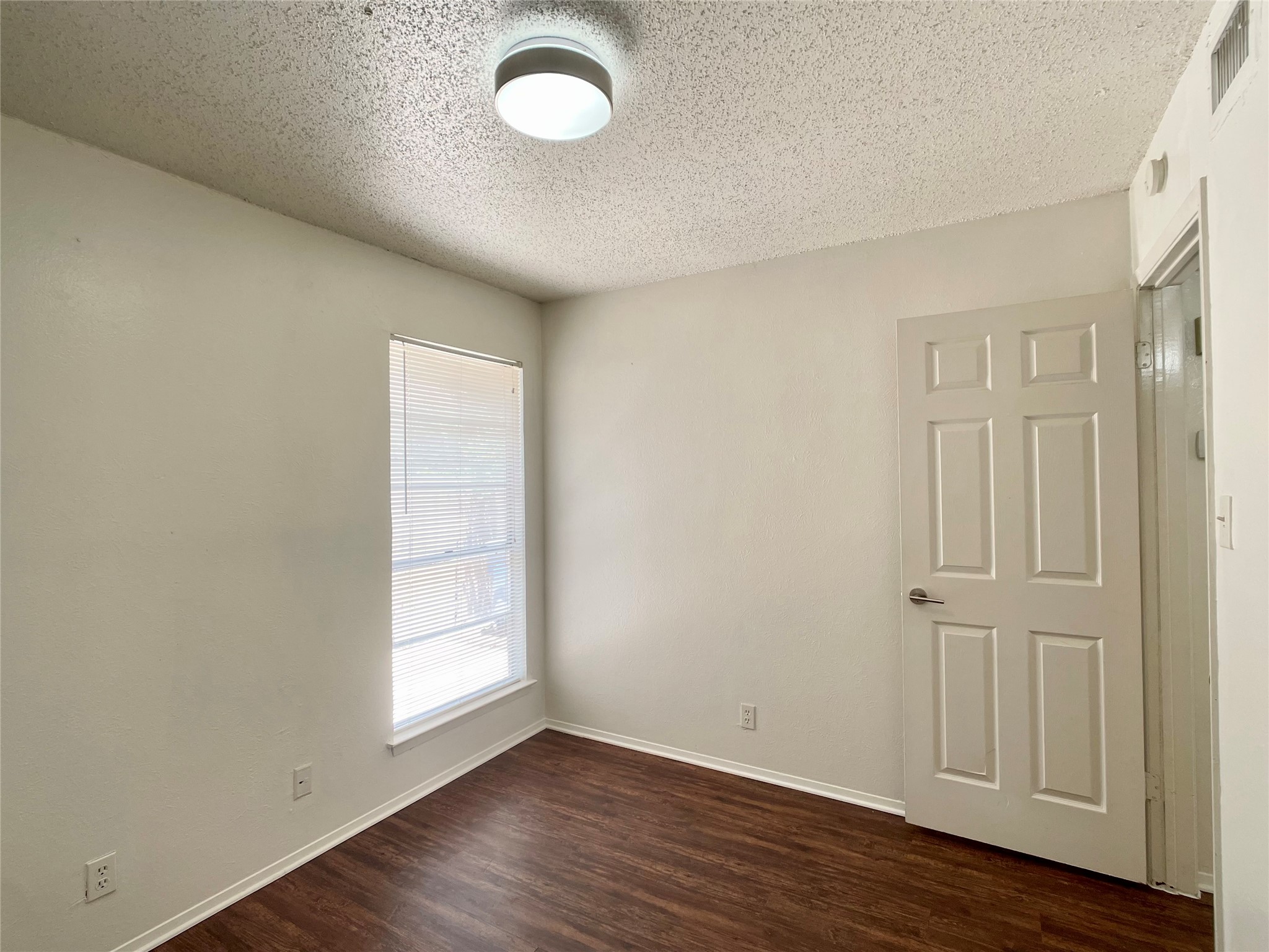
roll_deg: +1.4
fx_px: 953
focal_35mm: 26
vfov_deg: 53.1
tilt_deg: +0.9
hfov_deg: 67.3
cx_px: 634
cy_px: 476
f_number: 1.6
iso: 80
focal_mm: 4.2
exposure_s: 1/120
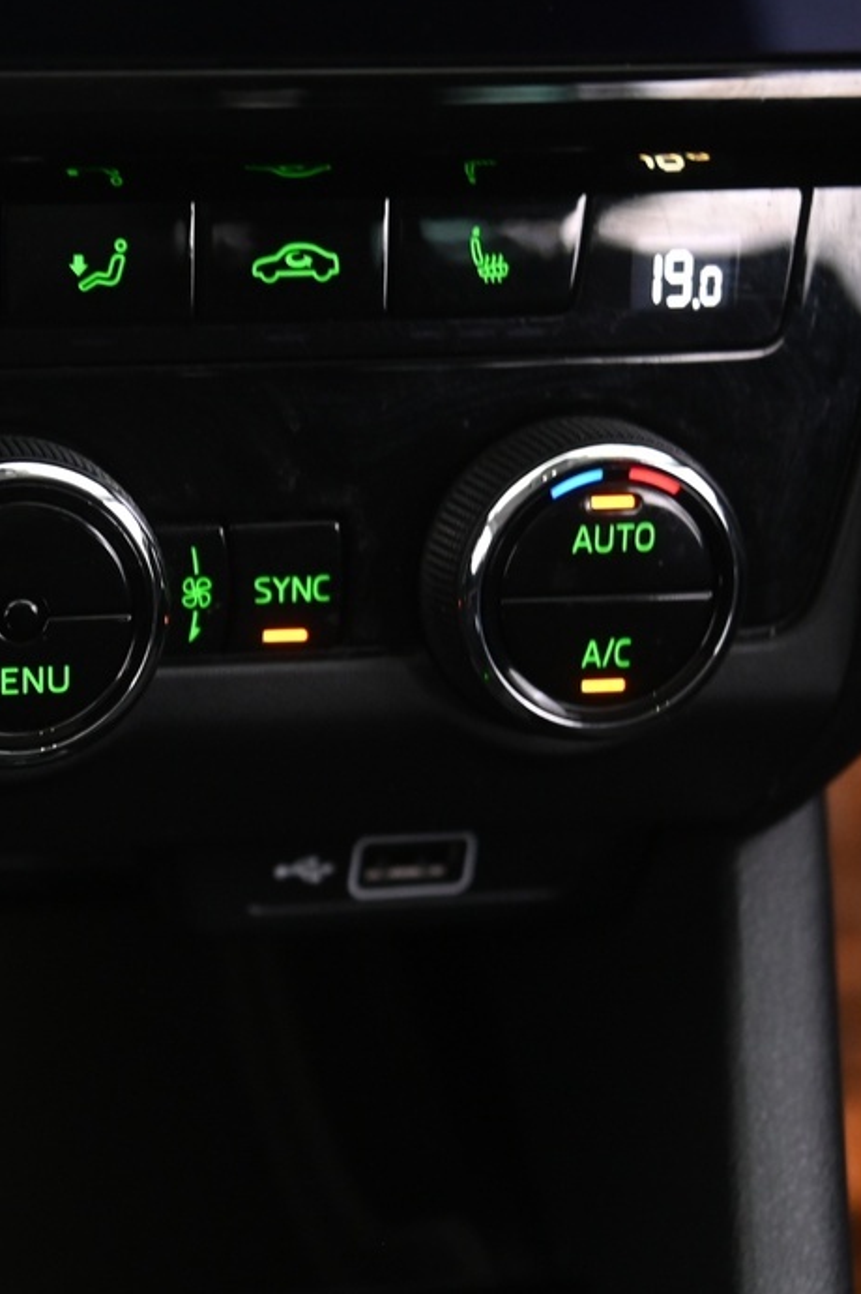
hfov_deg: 14.3
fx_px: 3375
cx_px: -39
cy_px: 946
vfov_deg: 21.5
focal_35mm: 94
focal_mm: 40
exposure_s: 1/10
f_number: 4
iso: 2000
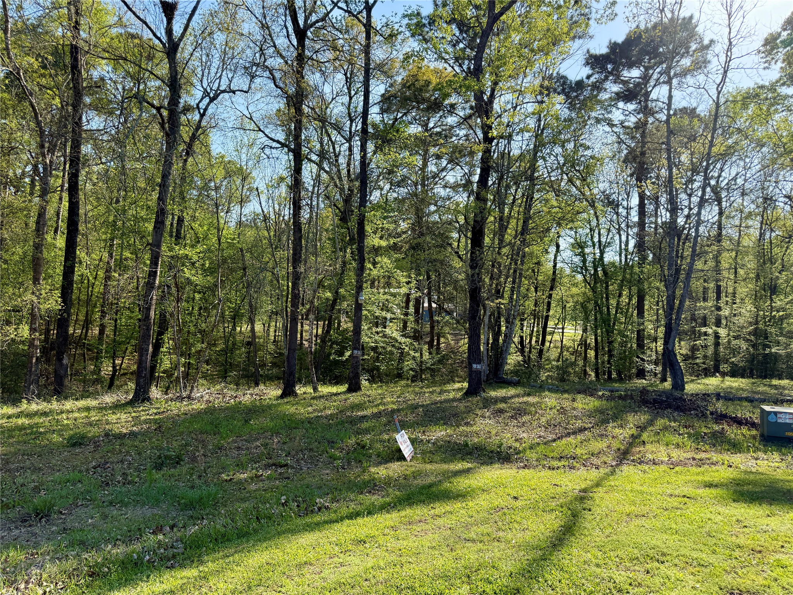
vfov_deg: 56.8
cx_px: 396
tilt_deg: +1.8
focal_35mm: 24
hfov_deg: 71.6
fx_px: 550
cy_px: 298
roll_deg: -3.3
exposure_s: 1/1618
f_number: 1.78
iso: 100
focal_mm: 6.76
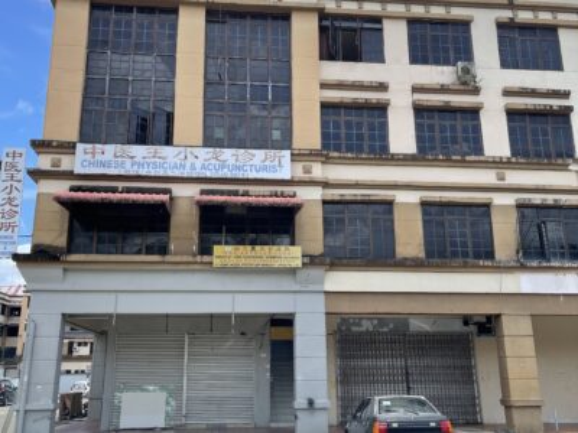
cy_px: 216
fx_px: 417
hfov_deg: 69.4
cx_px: 289
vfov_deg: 54.9
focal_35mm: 25
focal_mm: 5.1
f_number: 1.6
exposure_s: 1/2336
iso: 32
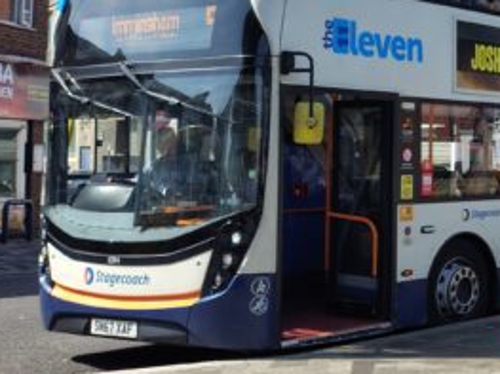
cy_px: 116
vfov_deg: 20.1
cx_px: 612
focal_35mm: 73
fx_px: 1054
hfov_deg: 24.1
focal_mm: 4.71
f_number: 1.7
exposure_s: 1/989
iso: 143
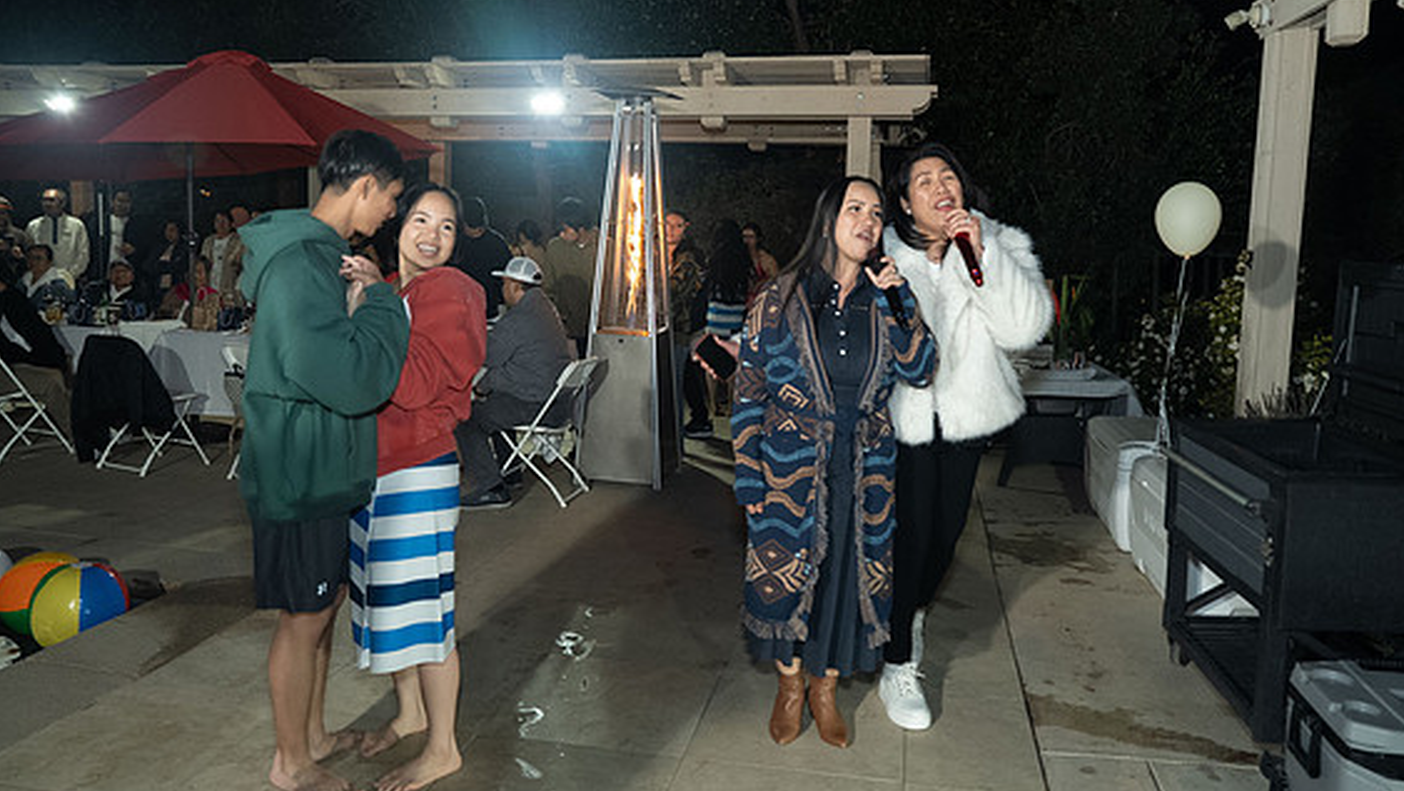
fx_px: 1005
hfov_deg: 69.8
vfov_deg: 42.9
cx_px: 701
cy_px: 363
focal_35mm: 27
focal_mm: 25
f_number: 2.8
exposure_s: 1/160
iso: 1600
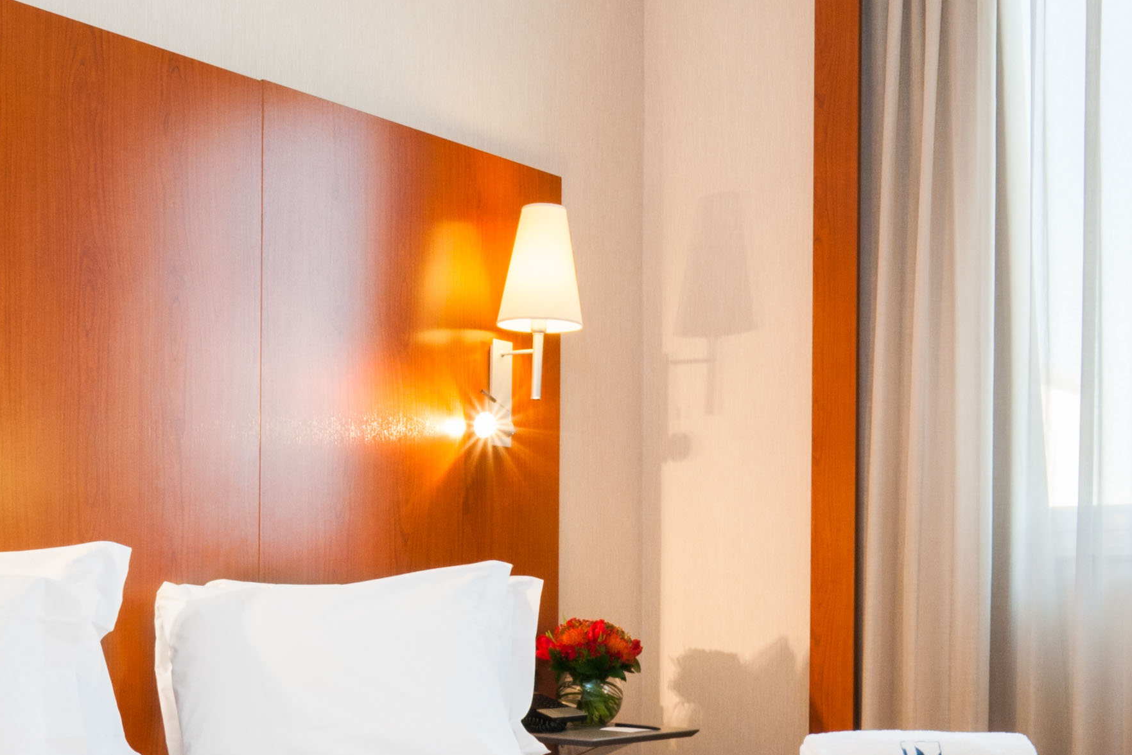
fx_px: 1572
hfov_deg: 39.6
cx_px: 552
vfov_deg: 26.1
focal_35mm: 50
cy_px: 674
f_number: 11
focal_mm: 14
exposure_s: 1/6
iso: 200
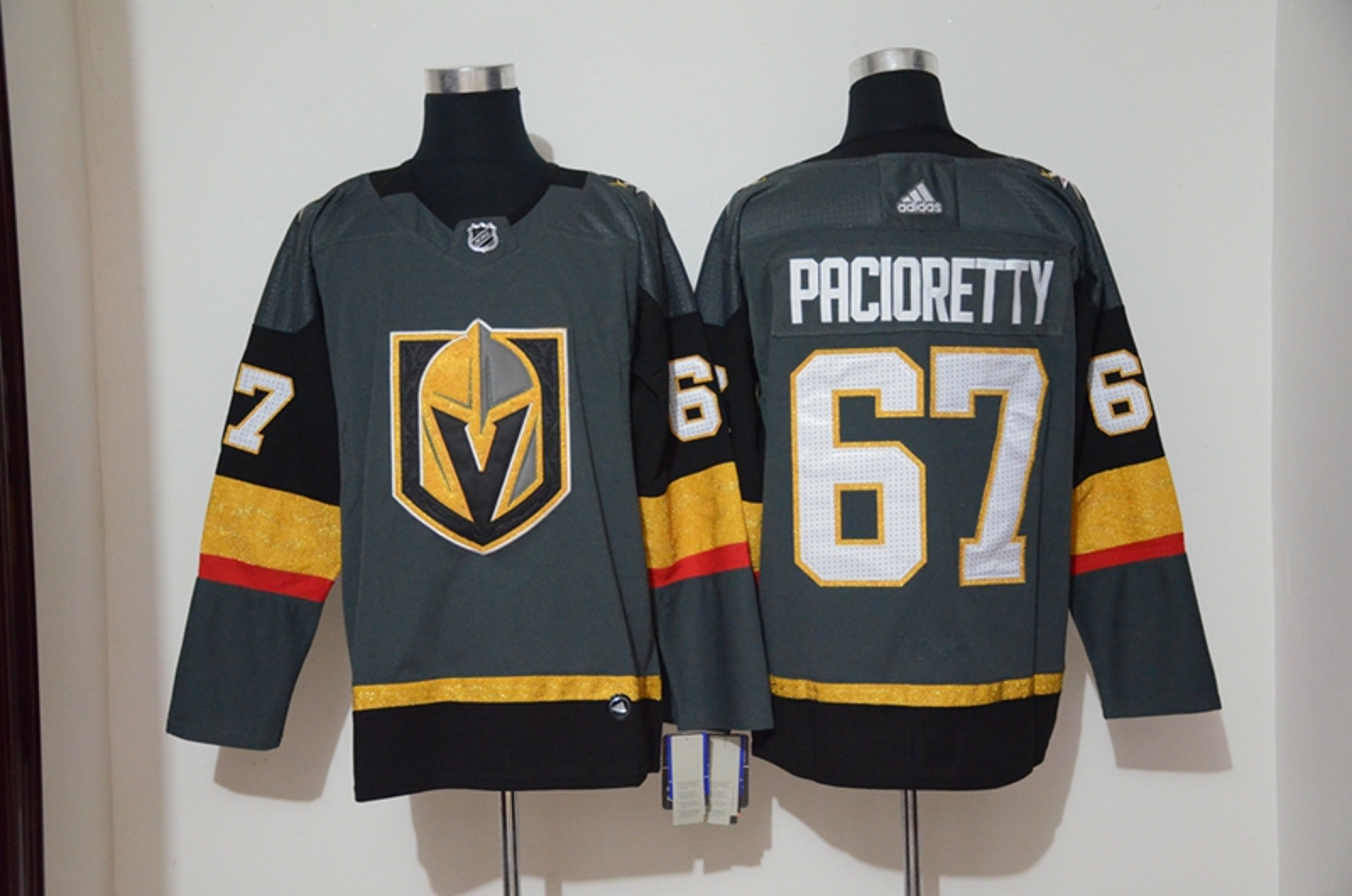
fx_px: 1968
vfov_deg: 25.6
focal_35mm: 52
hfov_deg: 37.9
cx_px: 676
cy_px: 448
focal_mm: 35
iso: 4000
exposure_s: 1/15
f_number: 4.2
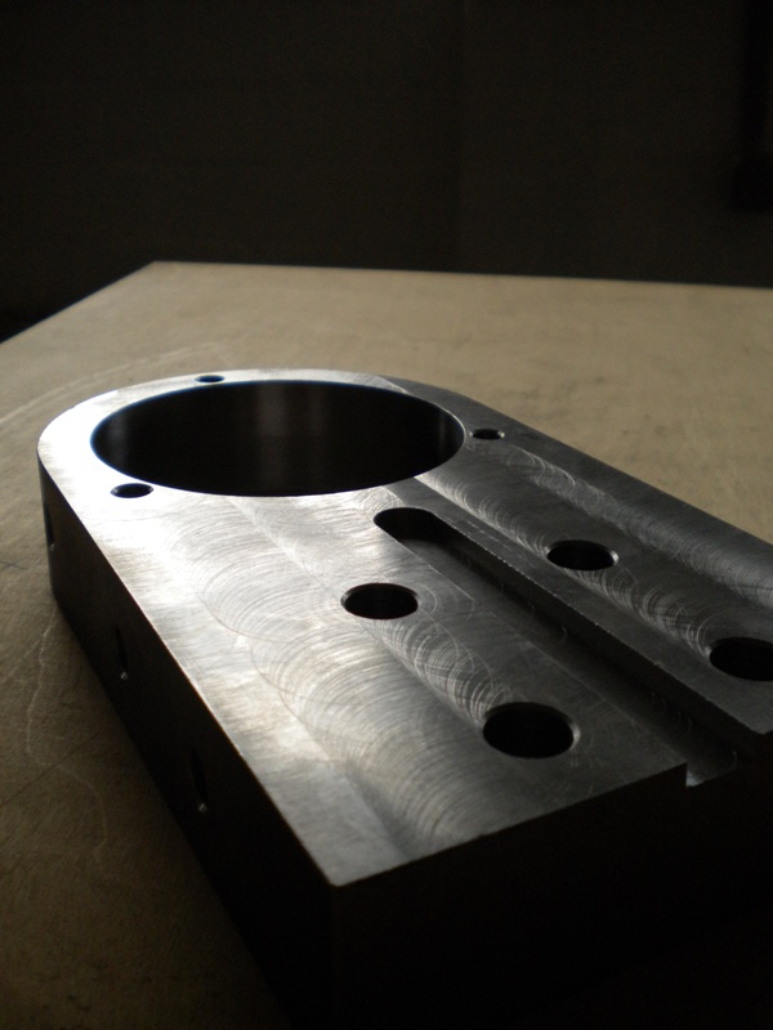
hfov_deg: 40.7
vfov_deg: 52.6
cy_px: 515
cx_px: 386
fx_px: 1042
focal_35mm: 35
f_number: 3.1
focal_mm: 6.3
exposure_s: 1/443
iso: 262
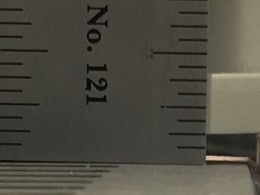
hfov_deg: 43.8
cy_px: 82
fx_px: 323
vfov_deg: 33.6
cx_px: 123
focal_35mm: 43
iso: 40
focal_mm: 4.15
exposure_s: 1/30
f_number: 2.2
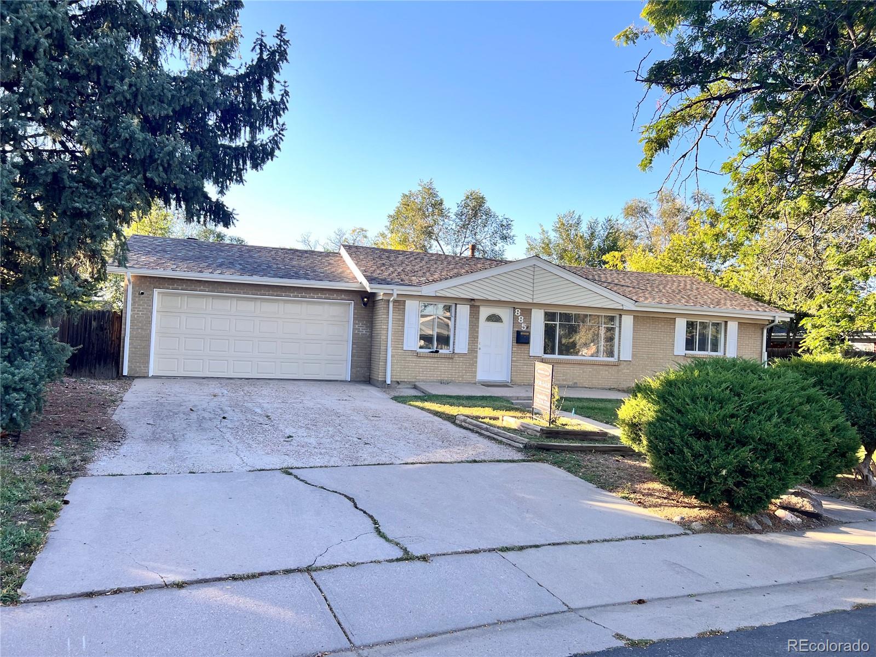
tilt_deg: +0.8
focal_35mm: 26
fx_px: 658
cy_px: 328
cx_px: 438
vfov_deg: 53.1
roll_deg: -2.4
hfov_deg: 67.3
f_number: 1.5
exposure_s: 1/277
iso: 50
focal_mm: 5.7
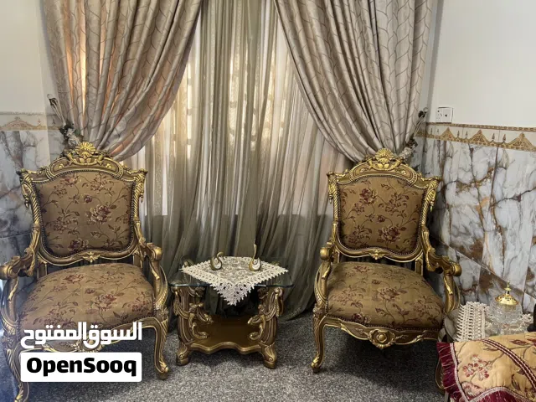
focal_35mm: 26
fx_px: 403
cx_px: 268
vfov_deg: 53.1
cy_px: 201
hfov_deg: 67.3
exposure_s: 1/50
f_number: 1.5
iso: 80
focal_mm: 5.7
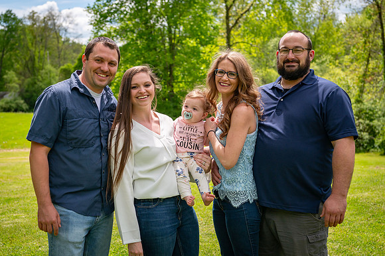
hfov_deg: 34.5
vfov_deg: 23.3
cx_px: 187
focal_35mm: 58
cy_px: 134
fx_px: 620
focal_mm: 55
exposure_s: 1/3200
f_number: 5
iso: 400
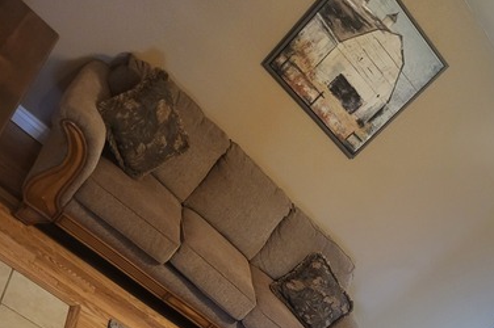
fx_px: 658
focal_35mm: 48
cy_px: 414
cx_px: 326
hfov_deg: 40.7
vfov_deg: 24.8
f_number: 1.8
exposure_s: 1/24
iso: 640
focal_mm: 5.4
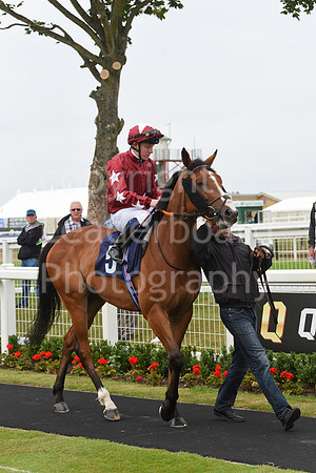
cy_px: 236
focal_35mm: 95
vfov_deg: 21.5
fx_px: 1251
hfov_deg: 14.4
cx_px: 158
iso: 800
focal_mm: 95
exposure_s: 1/1600
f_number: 5.6
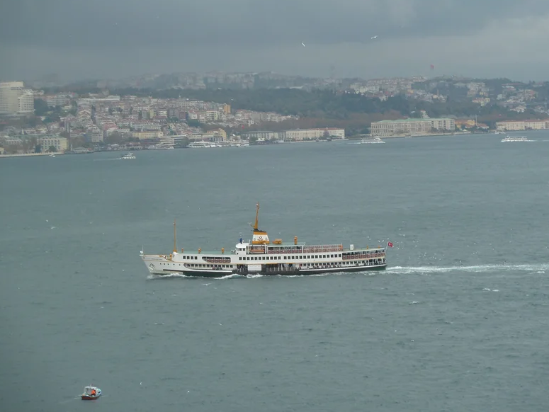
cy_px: 202
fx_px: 2586
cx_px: 275
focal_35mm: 163
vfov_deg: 9.1
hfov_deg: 12.1
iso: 100
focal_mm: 25.9
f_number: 4.5
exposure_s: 1/60
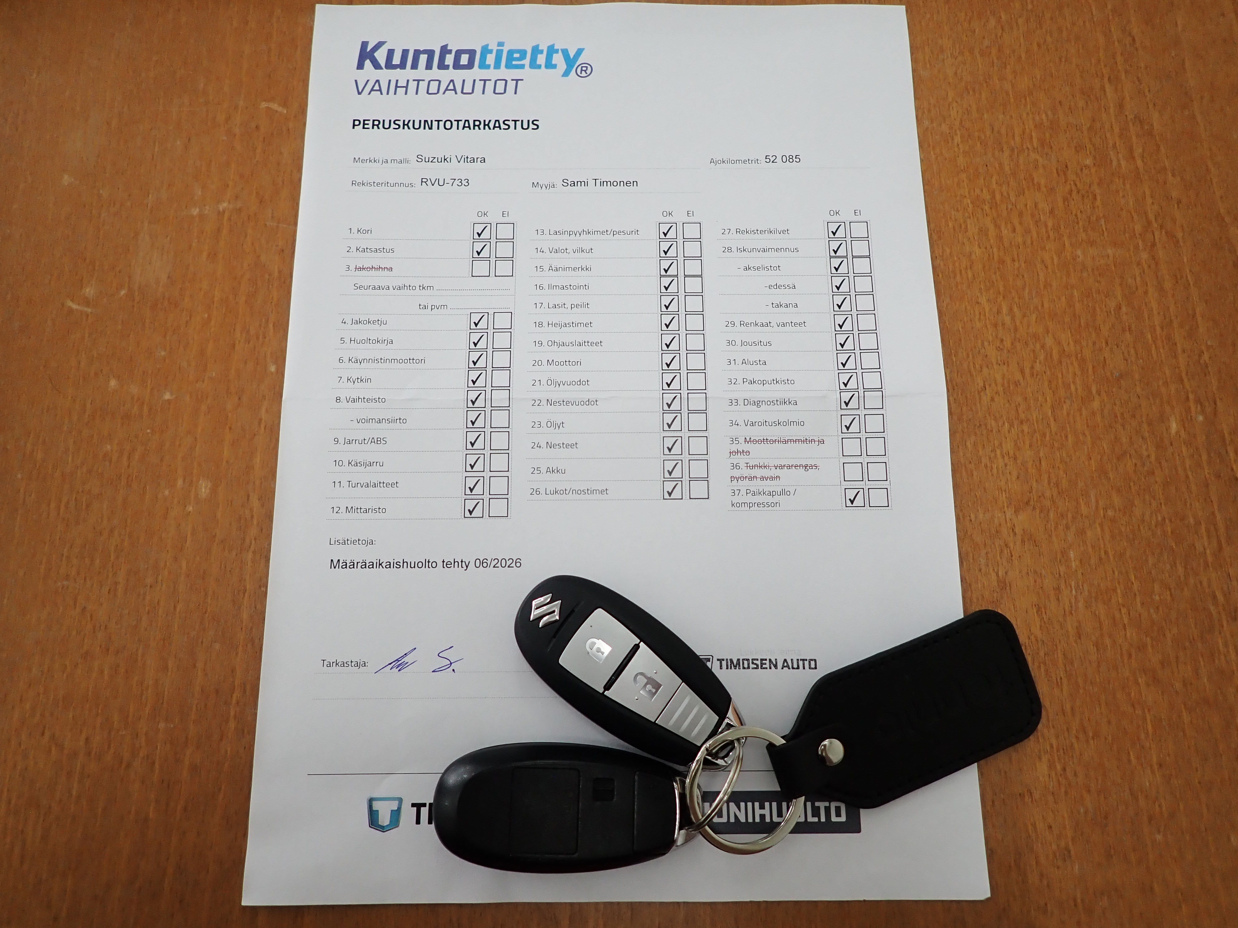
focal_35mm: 25
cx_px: 619
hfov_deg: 69.4
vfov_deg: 54.9
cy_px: 464
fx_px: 894
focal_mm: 4.5
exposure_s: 1/125
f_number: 2
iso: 160
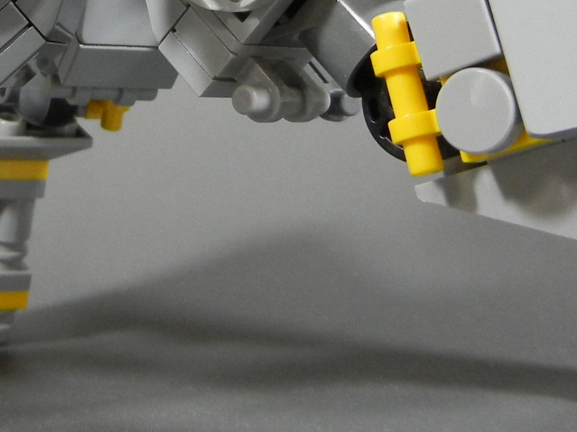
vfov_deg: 14.4
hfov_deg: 19.2
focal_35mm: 101
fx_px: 1683
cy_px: -19
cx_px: 106
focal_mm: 5.4
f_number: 3.5
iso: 400
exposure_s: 1/37.7
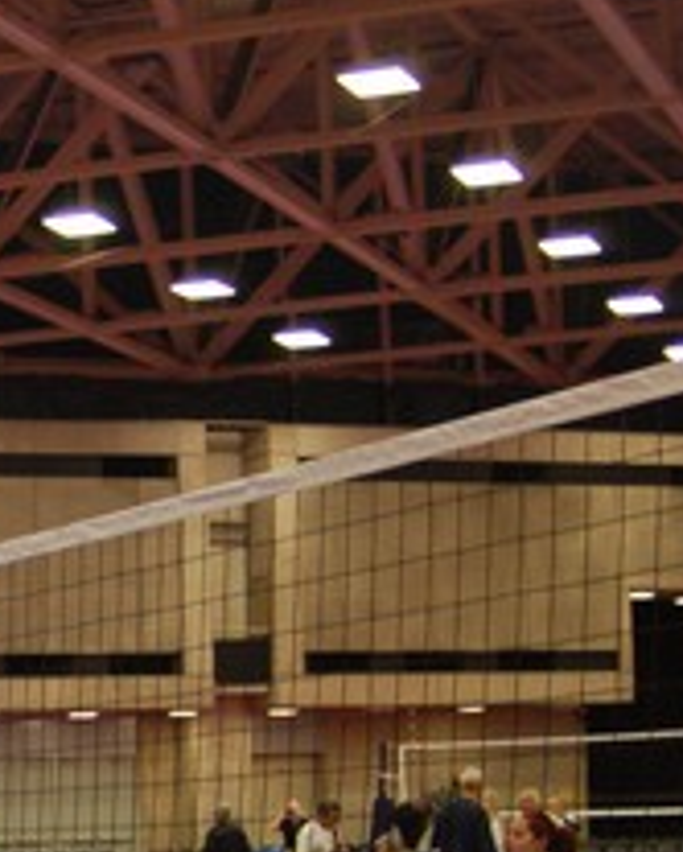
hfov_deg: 12.7
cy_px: 698
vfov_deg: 16.7
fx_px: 2876
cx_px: -407
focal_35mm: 114
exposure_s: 1/160
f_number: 3.3
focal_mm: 28
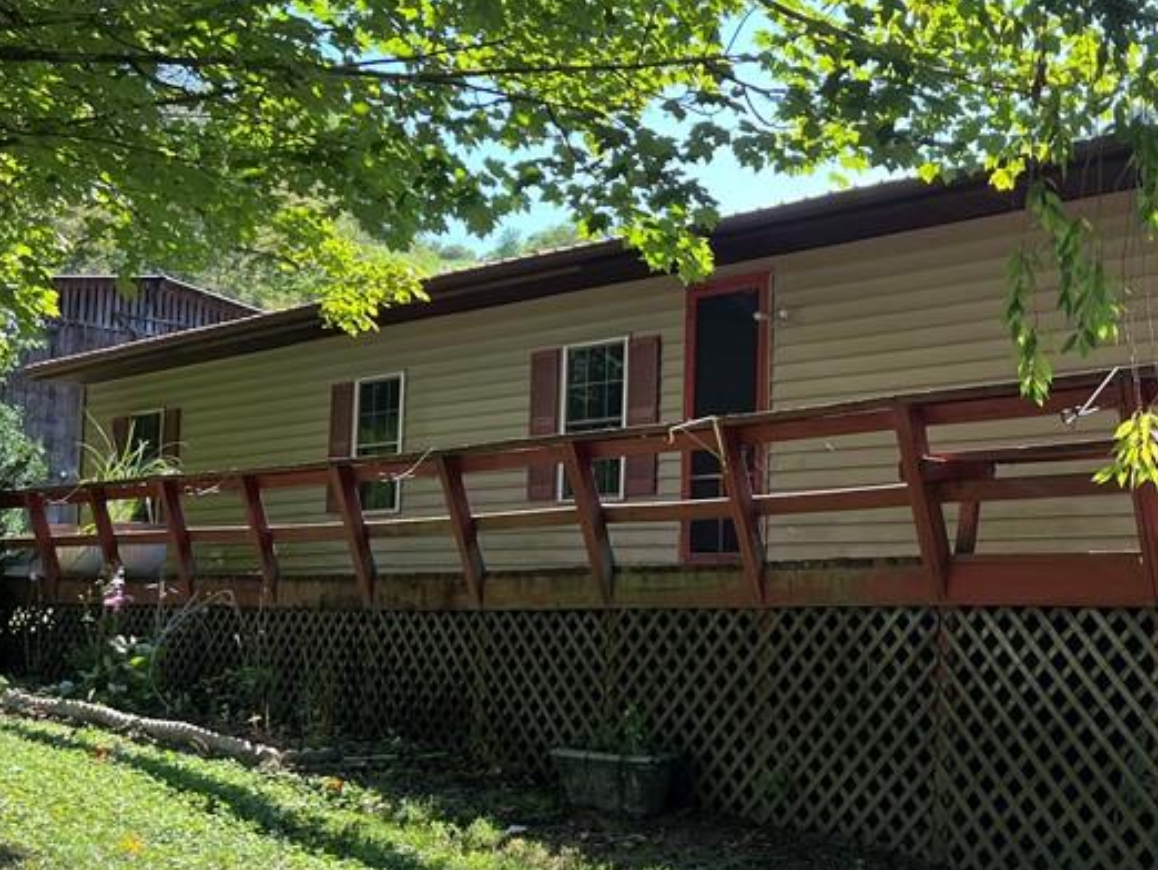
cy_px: 488
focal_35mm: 51
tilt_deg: +7.4
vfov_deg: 28.6
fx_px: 1707
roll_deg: -1.2
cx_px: 983
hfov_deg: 35.8
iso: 50
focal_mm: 5.7
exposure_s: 1/614
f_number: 1.5
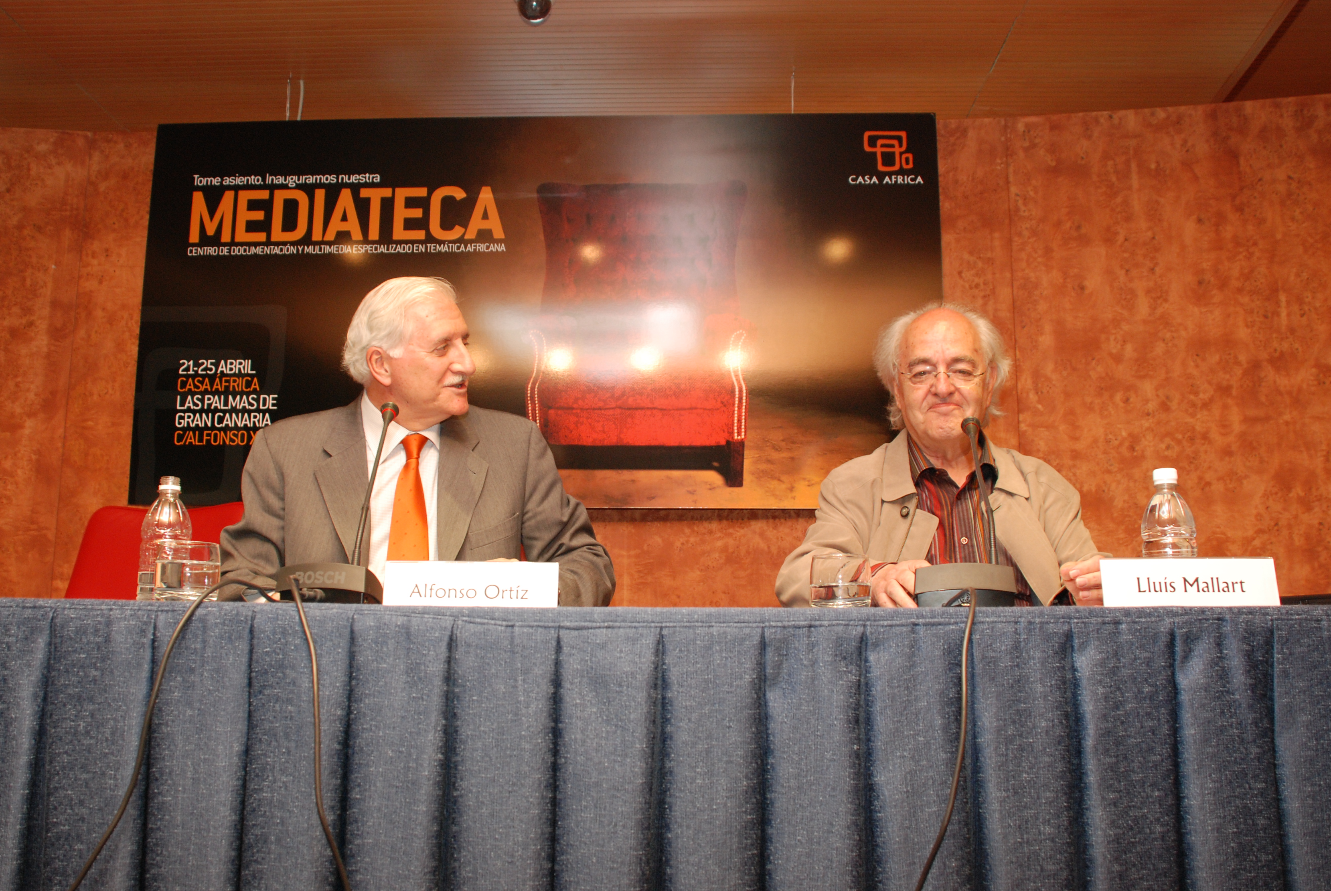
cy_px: 434
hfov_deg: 54.3
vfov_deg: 38.0
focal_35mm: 35
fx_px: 1296
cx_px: 619
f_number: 4
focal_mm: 20
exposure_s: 1/60
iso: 400
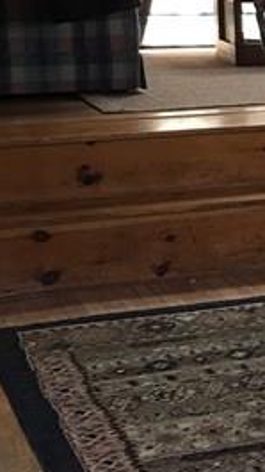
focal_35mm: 122
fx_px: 1525
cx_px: 708
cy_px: 171
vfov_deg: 17.5
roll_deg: -0.3
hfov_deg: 8.7
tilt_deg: -10.2
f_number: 2.2
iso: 40
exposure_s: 1/33
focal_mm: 4.15
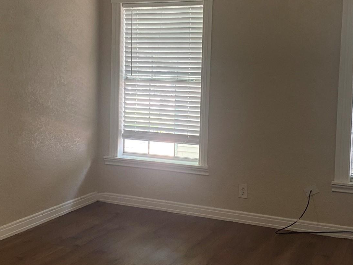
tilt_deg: -4.0
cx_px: 196
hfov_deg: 38.9
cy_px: 102
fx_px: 500
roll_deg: -2.0
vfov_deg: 29.6
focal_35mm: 49
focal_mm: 4.25
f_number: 1.8
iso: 200
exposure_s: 1/60
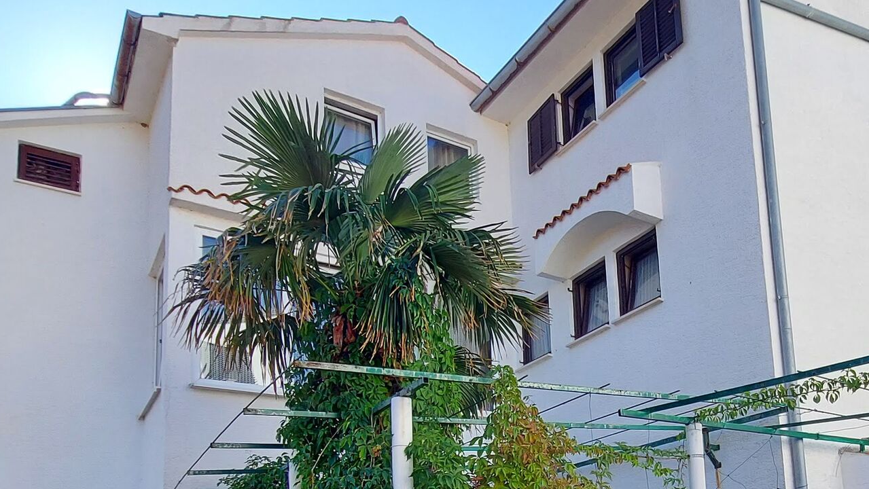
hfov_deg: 60.2
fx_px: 714
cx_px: 619
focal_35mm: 31
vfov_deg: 34.2
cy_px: 496
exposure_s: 1/441
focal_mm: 1.74
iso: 50
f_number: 2.2
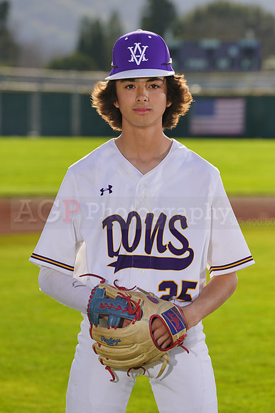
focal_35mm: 224
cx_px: 138
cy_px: 206
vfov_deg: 9.2
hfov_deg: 6.1
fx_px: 2565
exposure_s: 1/250
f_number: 9
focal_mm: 224
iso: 100
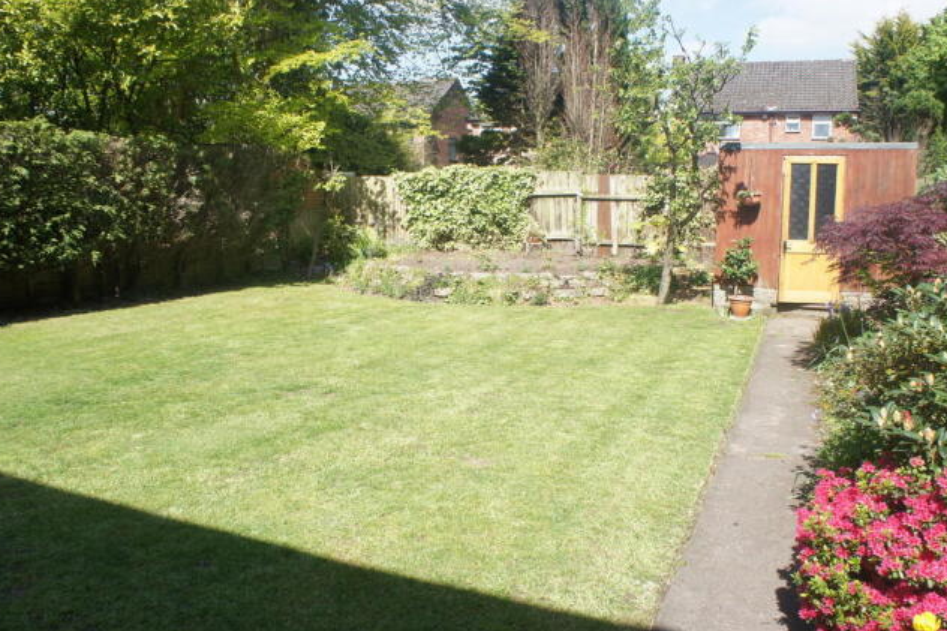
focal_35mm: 28
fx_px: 736
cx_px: 468
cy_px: 312
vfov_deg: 46.4
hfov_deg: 65.5
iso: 200
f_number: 7.1
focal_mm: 18
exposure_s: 1/160
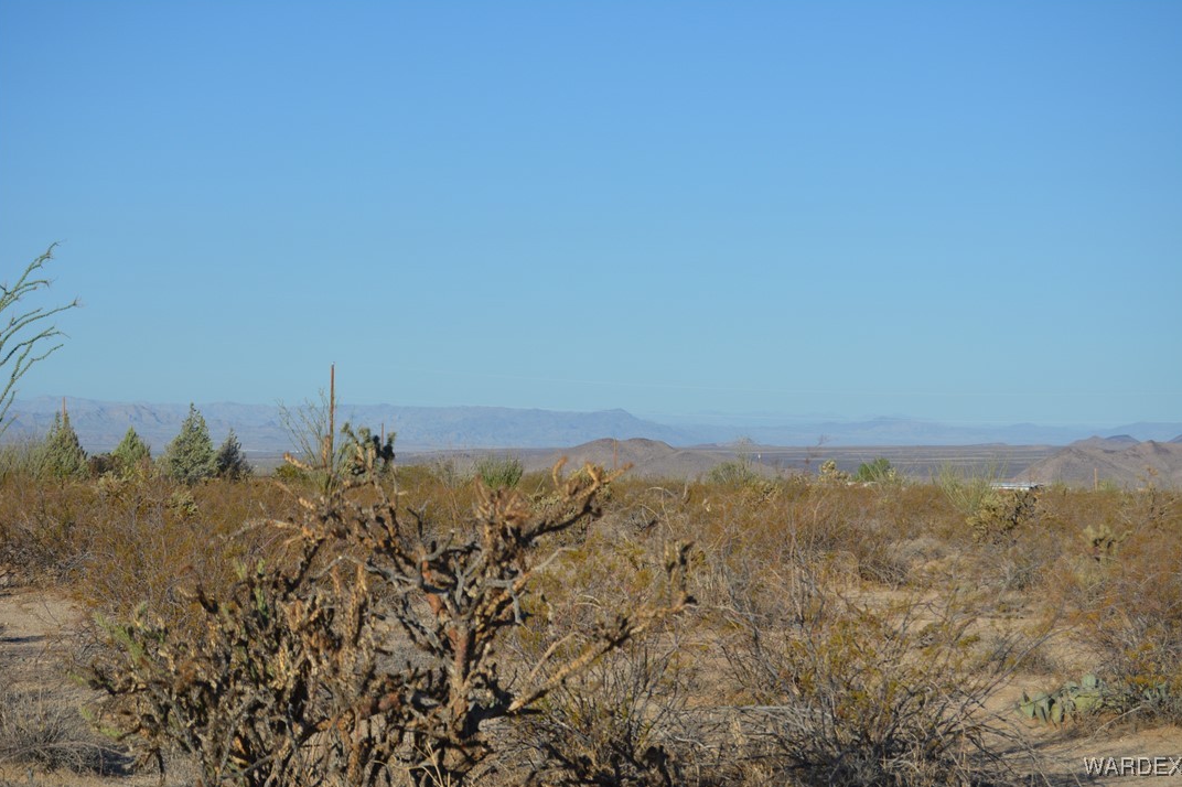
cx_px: 591
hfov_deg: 24.3
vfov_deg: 16.3
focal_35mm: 84
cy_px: 390
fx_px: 2741
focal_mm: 55
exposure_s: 1/1600
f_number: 7.1
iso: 400
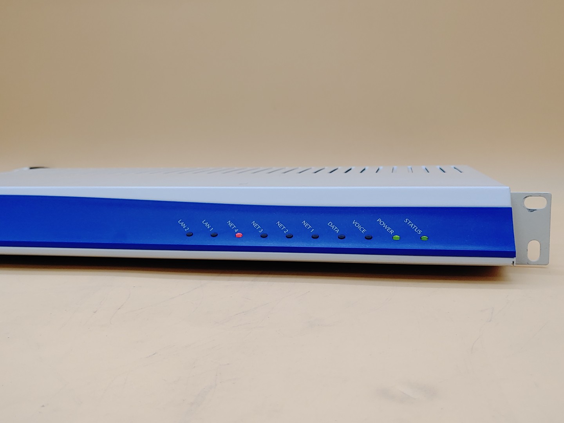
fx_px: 587
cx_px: 282
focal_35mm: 36
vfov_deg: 39.7
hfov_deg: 51.4
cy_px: 212
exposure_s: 1/165
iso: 50
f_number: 1.8
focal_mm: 4.36
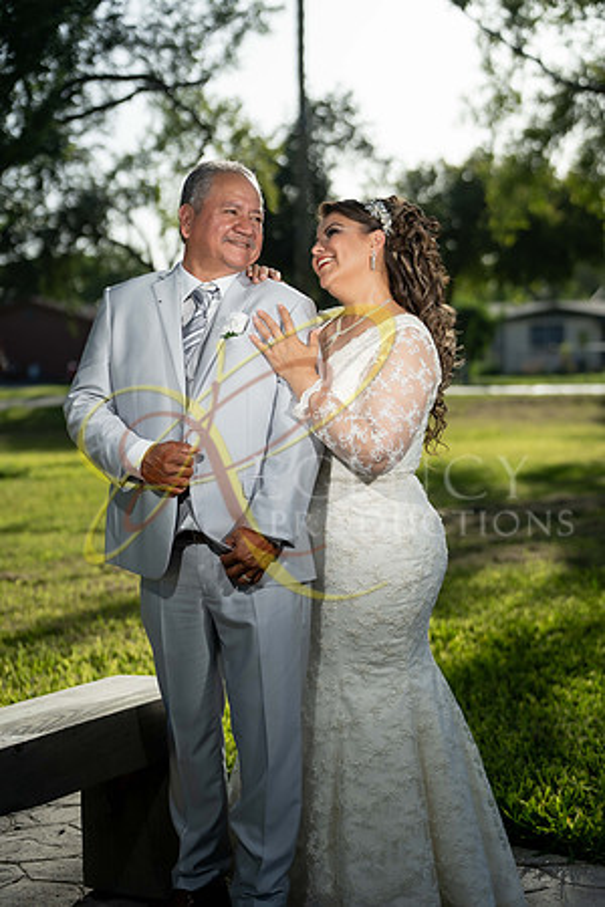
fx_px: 1664
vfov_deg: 30.5
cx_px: 302
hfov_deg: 20.6
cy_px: 454
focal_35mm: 66
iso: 160
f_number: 2.5
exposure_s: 1/3200
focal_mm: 66
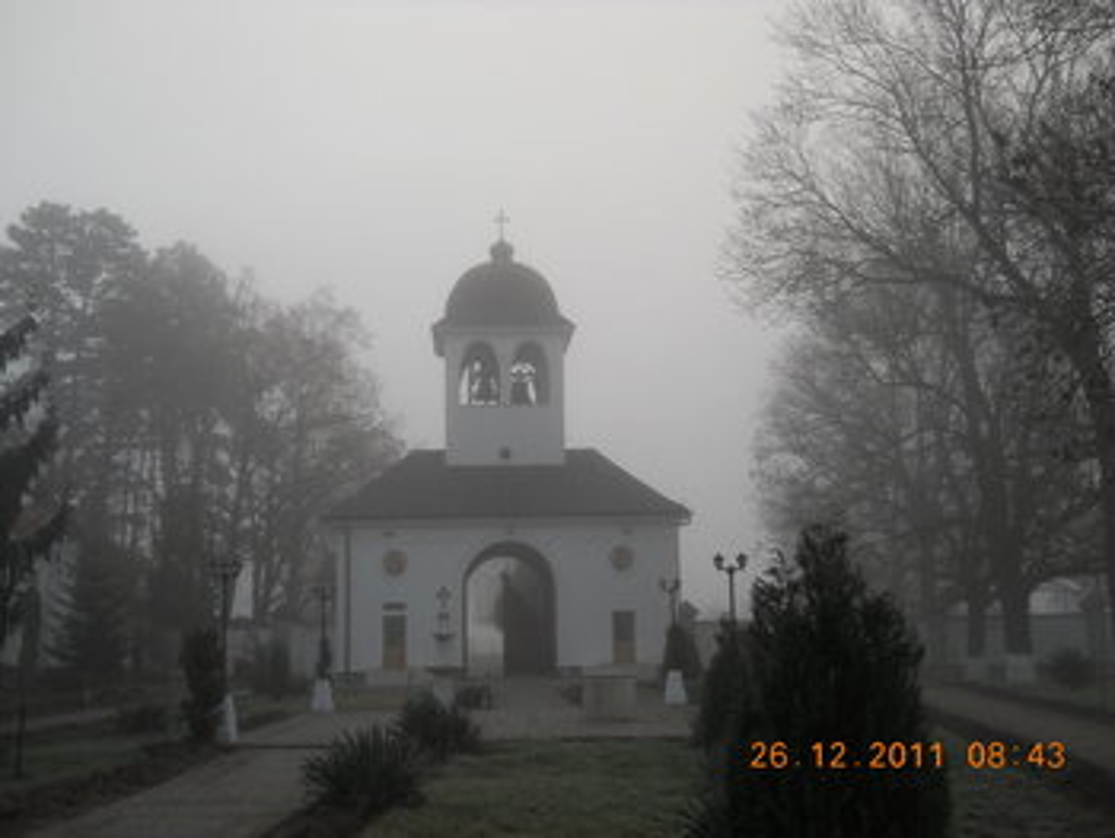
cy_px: 419
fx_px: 1322
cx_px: 558
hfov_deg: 45.7
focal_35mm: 41
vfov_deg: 35.2
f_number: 3.1
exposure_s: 1/125
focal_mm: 6.72
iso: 80
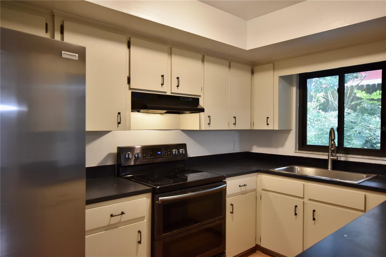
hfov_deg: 70.4
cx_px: 193
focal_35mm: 26
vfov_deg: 50.4
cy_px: 128
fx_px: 273
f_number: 4
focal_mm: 17
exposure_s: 1/60
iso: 1000
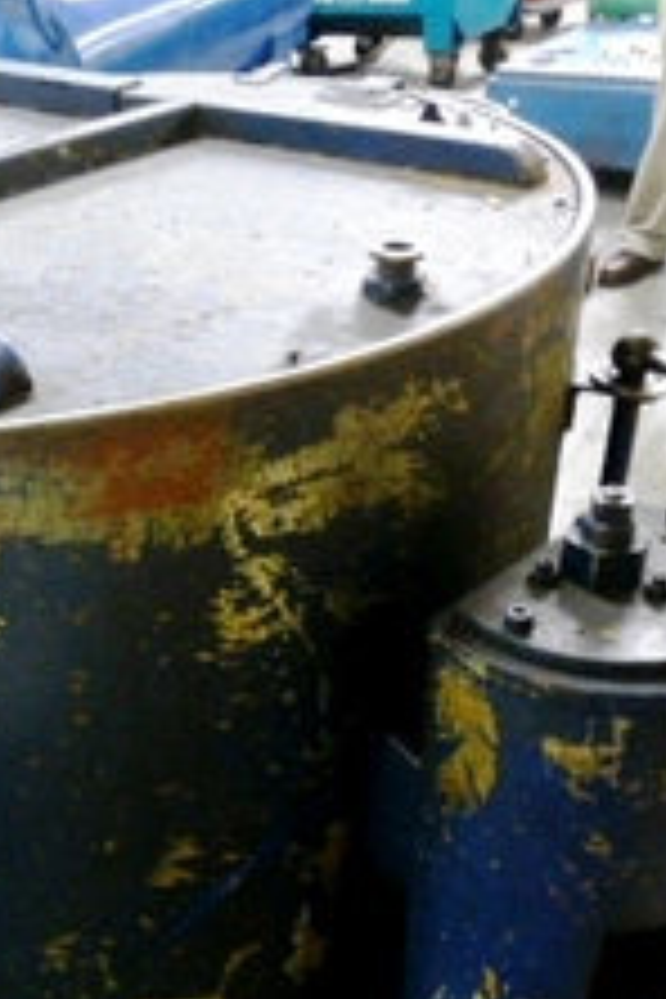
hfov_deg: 28.2
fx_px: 1249
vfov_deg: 43.1
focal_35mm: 45
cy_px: 652
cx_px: 9
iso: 400
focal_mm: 4.3
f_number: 3.3
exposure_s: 1/4
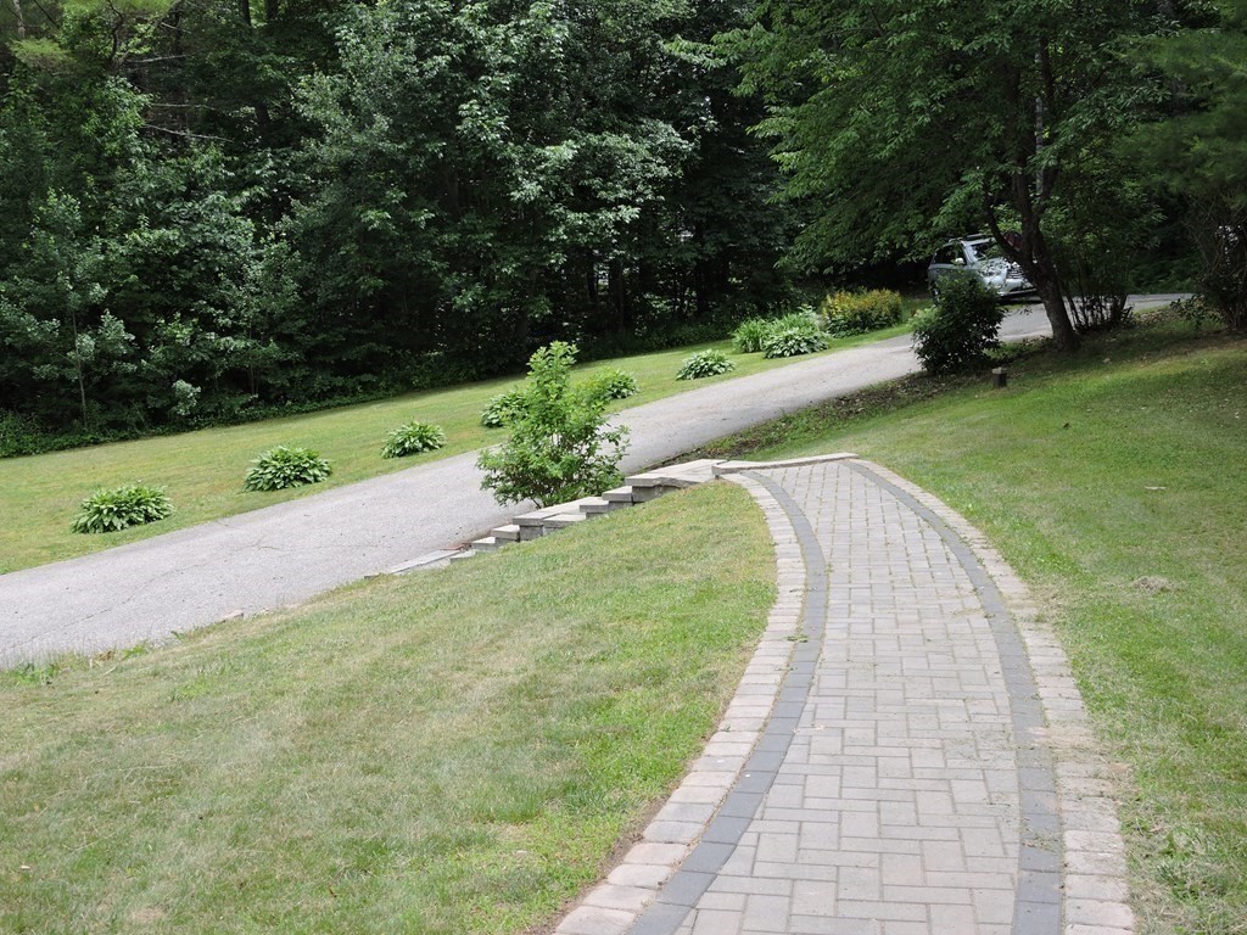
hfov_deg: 46.8
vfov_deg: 36.0
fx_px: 1441
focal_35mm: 40
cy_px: 468
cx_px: 624
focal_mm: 7.2
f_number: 3.8
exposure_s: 1/320
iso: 100
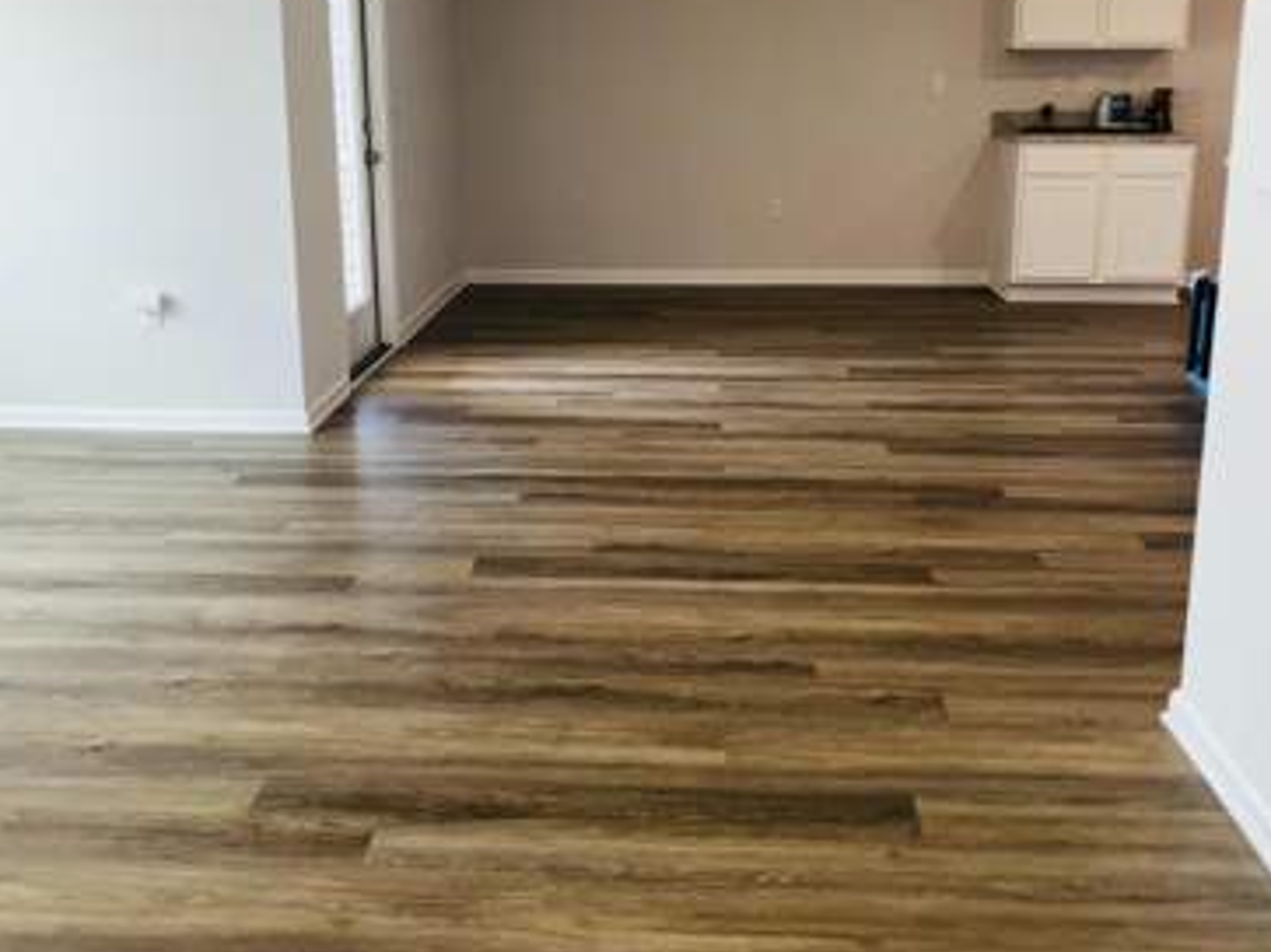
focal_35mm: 37
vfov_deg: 38.4
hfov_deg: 50.1
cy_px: 352
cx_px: 585
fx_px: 1358
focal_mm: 3.99
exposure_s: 1/60
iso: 40
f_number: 1.8
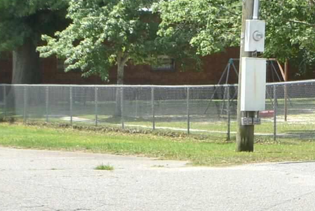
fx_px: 1323
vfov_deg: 9.1
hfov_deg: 12.0
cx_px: 649
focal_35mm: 151
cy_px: 26
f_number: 8
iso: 110
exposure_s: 1/250
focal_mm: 24
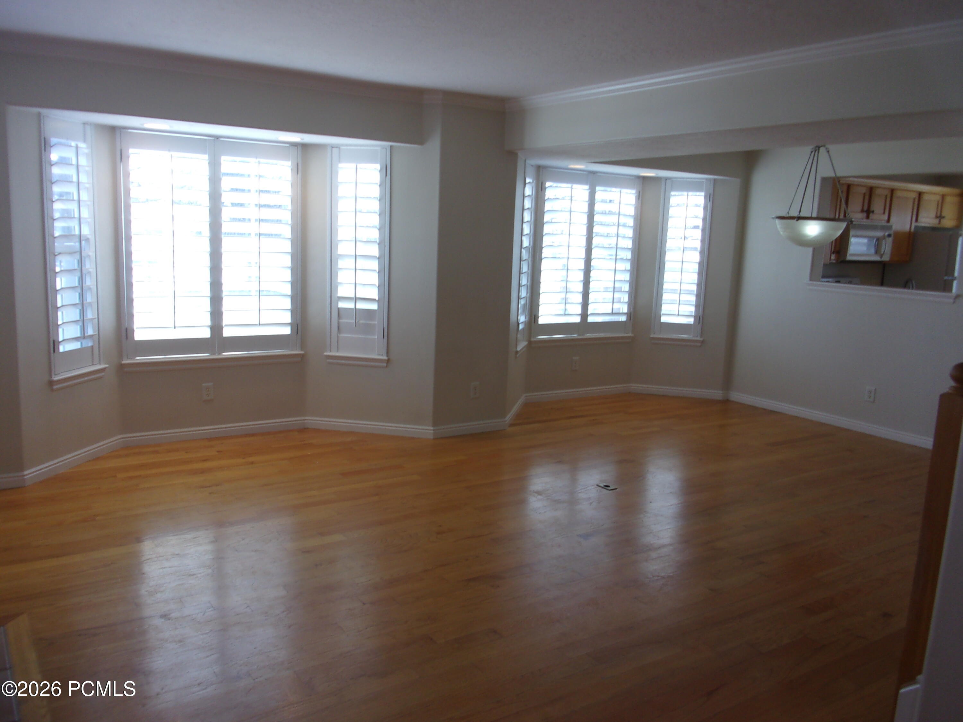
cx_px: 482
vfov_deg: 49.7
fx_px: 779
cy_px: 361
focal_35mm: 28
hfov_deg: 63.4
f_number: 3.9
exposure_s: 1/38
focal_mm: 5.1
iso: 80
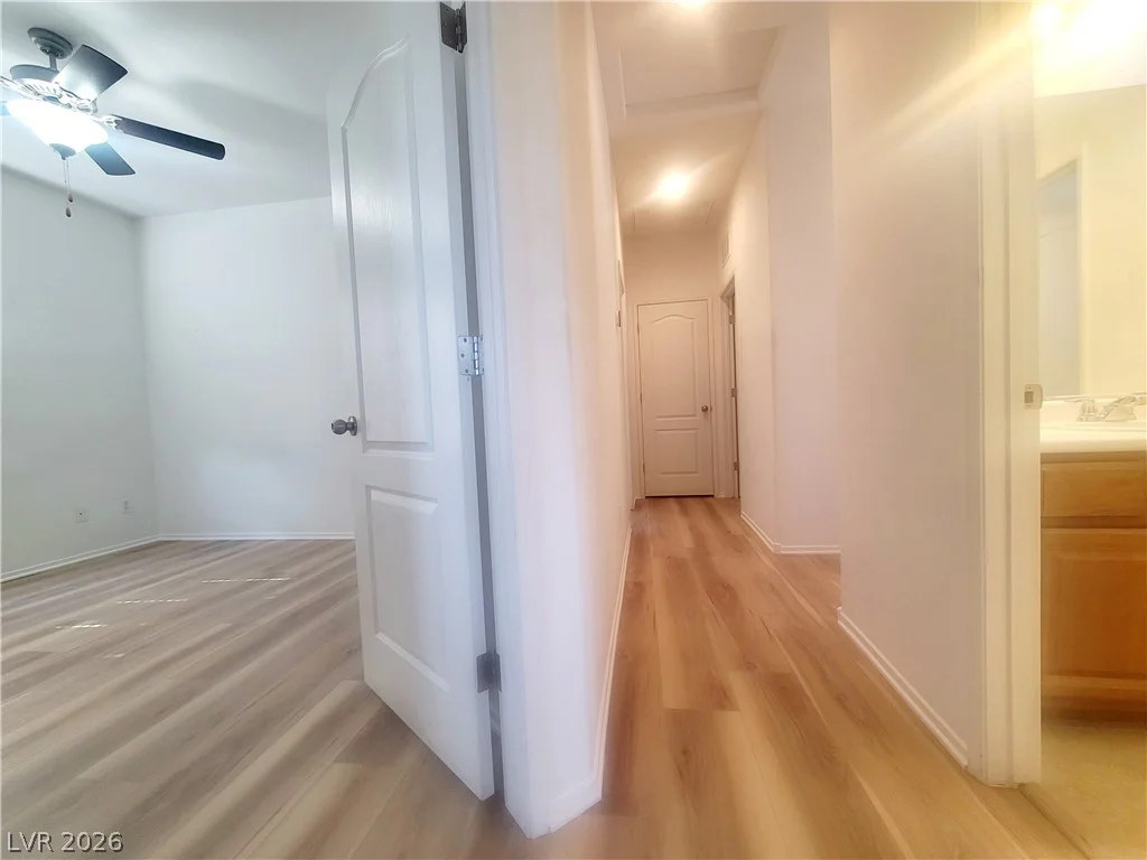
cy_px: 430
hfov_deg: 106.2
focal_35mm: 13
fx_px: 431
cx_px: 574
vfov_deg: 89.9
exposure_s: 1/60.2
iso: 160
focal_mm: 2.2
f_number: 2.2
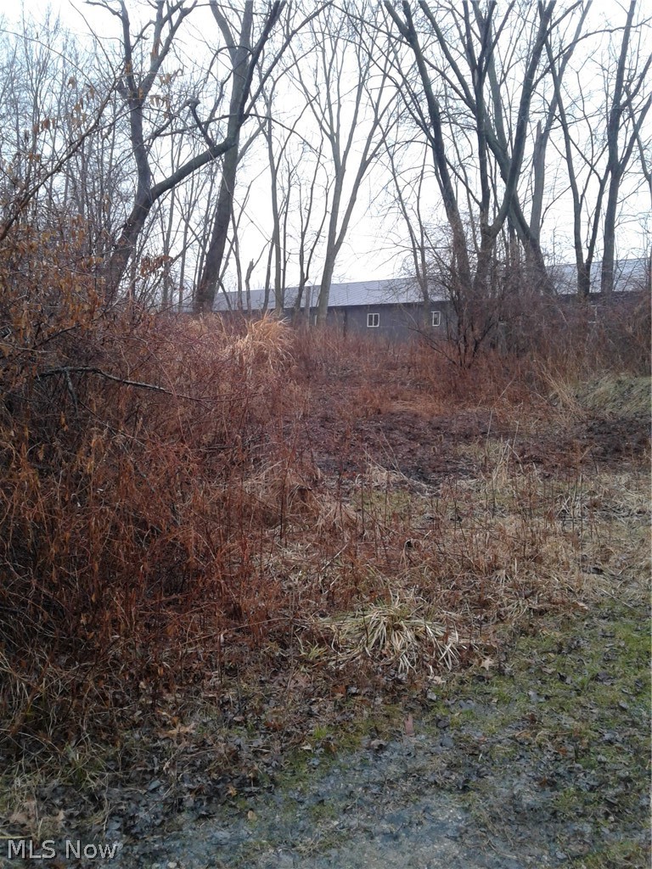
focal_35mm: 33
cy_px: 434
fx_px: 829
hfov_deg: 42.9
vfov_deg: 55.4
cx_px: 326
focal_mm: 3.3
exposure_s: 1/100
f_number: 2.2
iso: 50
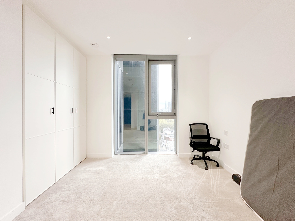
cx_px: 148
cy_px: 110
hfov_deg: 102.1
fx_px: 119
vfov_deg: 85.7
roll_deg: +0.0
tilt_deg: +0.0
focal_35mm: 14
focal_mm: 2.22
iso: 200
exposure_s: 1/100
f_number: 2.2
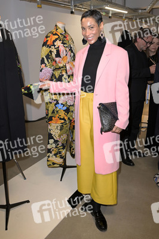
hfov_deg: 41.0
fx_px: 212
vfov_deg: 58.8
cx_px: 80
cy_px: 120
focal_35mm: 32
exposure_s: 1/100
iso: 3200
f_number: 5.6
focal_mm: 32
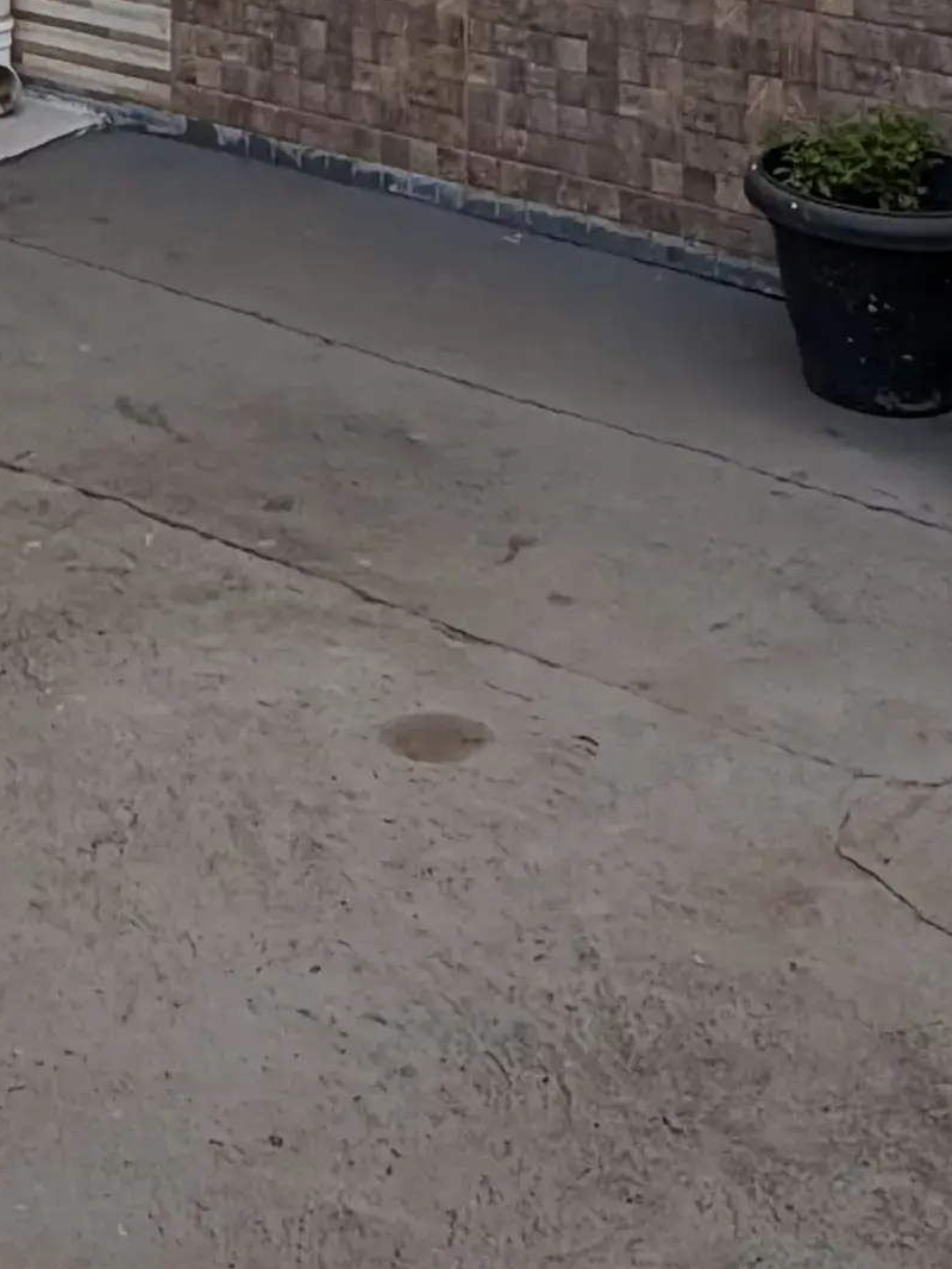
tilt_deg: +1.0
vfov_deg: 21.1
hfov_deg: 18.5
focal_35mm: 75
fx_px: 2749
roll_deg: -0.8
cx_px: -219
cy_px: -736
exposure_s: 1/206
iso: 64
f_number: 2.2
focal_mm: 2.22
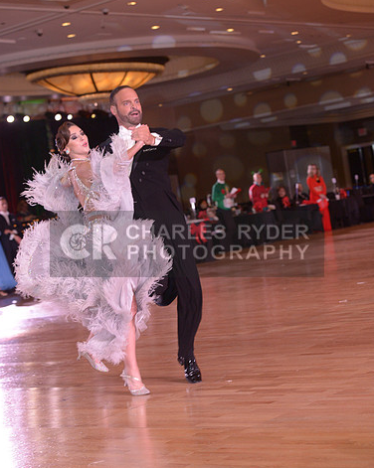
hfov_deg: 18.9
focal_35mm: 81
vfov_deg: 23.6
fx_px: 1122
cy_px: 244
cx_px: 187
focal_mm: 70
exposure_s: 1/200
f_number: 4.5
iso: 1250
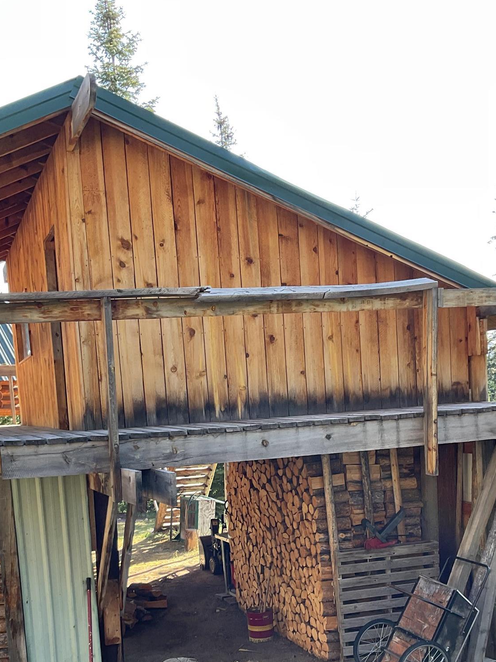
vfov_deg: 41.0
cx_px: 248
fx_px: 860
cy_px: 489
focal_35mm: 45
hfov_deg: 32.2
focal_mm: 3
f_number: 1.8
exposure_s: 1/120
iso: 20
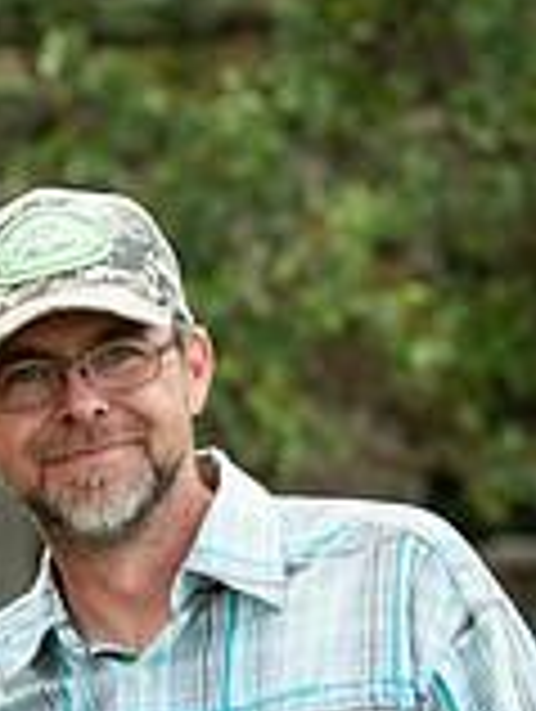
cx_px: -9
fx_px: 6754
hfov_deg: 4.5
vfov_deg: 6.0
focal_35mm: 328
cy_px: 958
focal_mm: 120
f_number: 5.6
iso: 320
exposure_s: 1/125
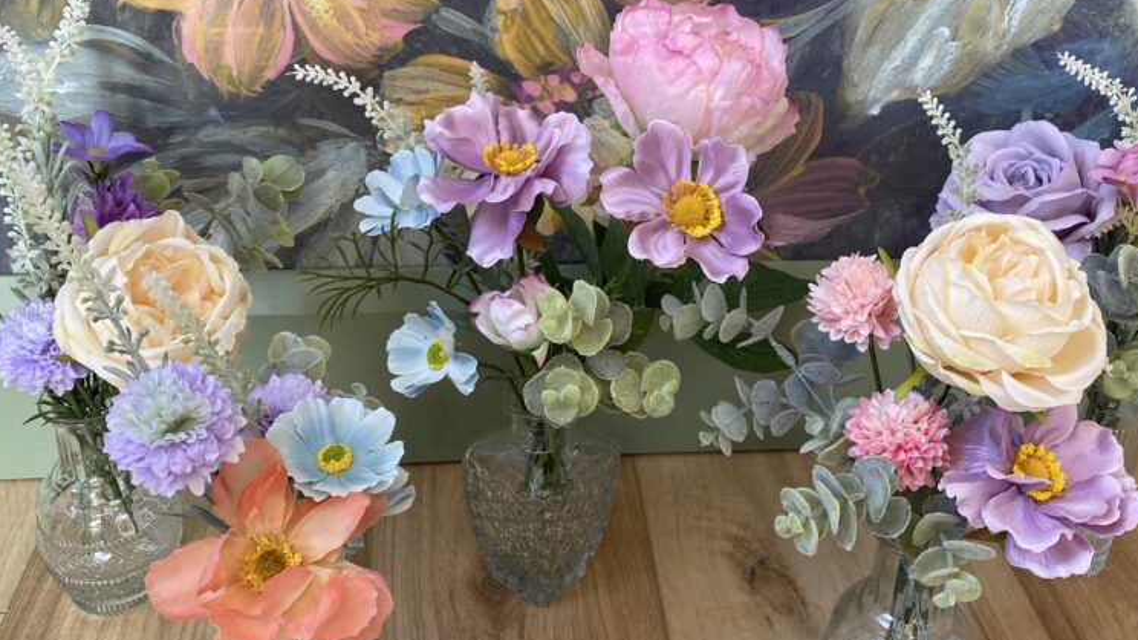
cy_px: 283
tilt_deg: -28.5
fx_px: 1176
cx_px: 623
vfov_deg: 30.4
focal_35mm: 39
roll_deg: -3.2
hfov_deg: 51.5
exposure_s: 1/60
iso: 64
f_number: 1.8
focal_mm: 4.25
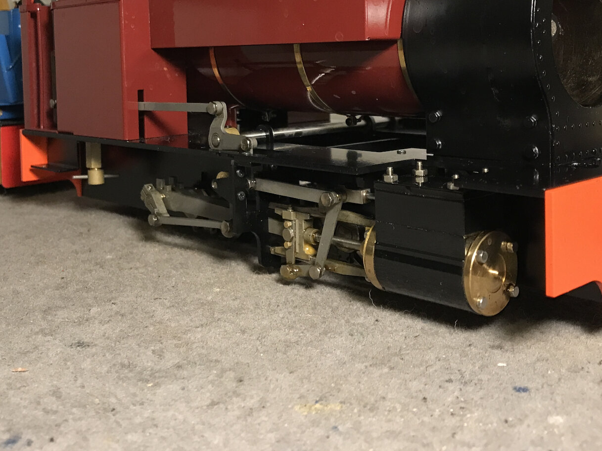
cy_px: 93
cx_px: 269
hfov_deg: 41.2
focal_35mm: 46
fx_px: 800
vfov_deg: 30.8
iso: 40
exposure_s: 1/25
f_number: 1.8
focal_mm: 3.99
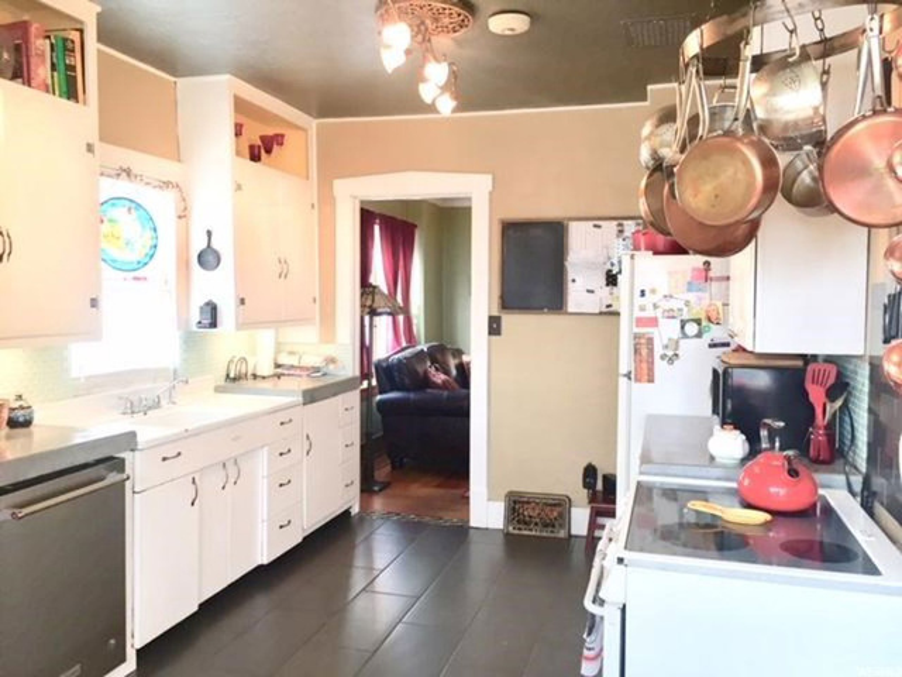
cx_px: 451
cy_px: 338
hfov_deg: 61.7
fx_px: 756
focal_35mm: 29
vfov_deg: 48.2
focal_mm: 4.15
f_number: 2.2
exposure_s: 1/30
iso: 32
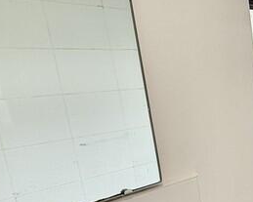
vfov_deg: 27.7
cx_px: 439
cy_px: 153
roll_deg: +1.6
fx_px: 404
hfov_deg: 22.7
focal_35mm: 54
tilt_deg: -11.7
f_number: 2.2
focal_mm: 2.22
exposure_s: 1/214
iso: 50
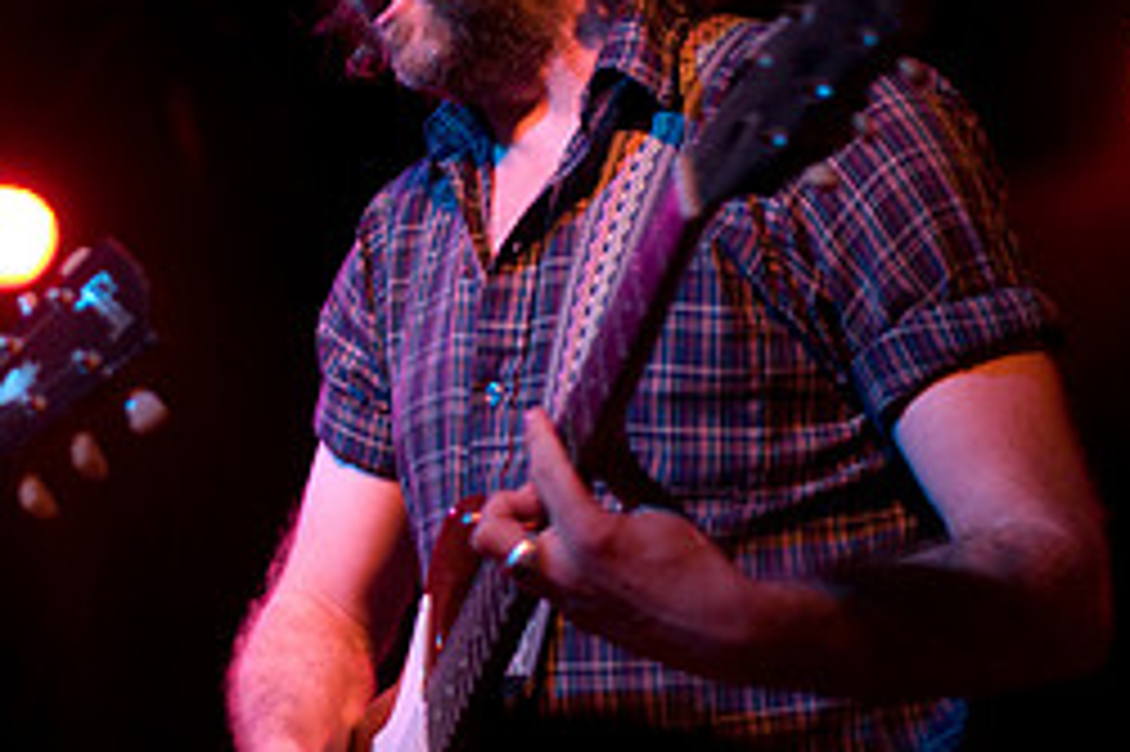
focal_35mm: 104
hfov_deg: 19.5
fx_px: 3262
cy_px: 304
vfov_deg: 13.1
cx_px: 261
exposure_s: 1/100
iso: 1000
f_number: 1.6
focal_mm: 30
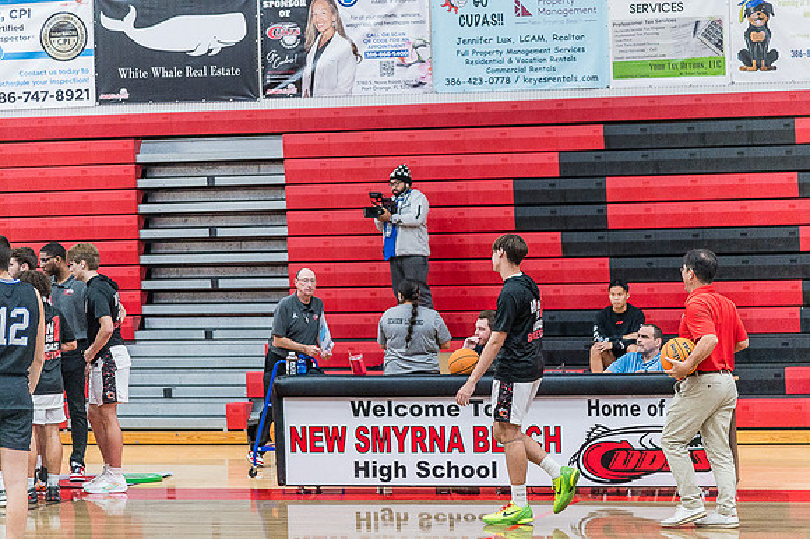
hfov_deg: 17.1
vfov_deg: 11.4
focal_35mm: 120
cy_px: 270
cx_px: 405
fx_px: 2698
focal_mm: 120
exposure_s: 1/320
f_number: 4
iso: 5000
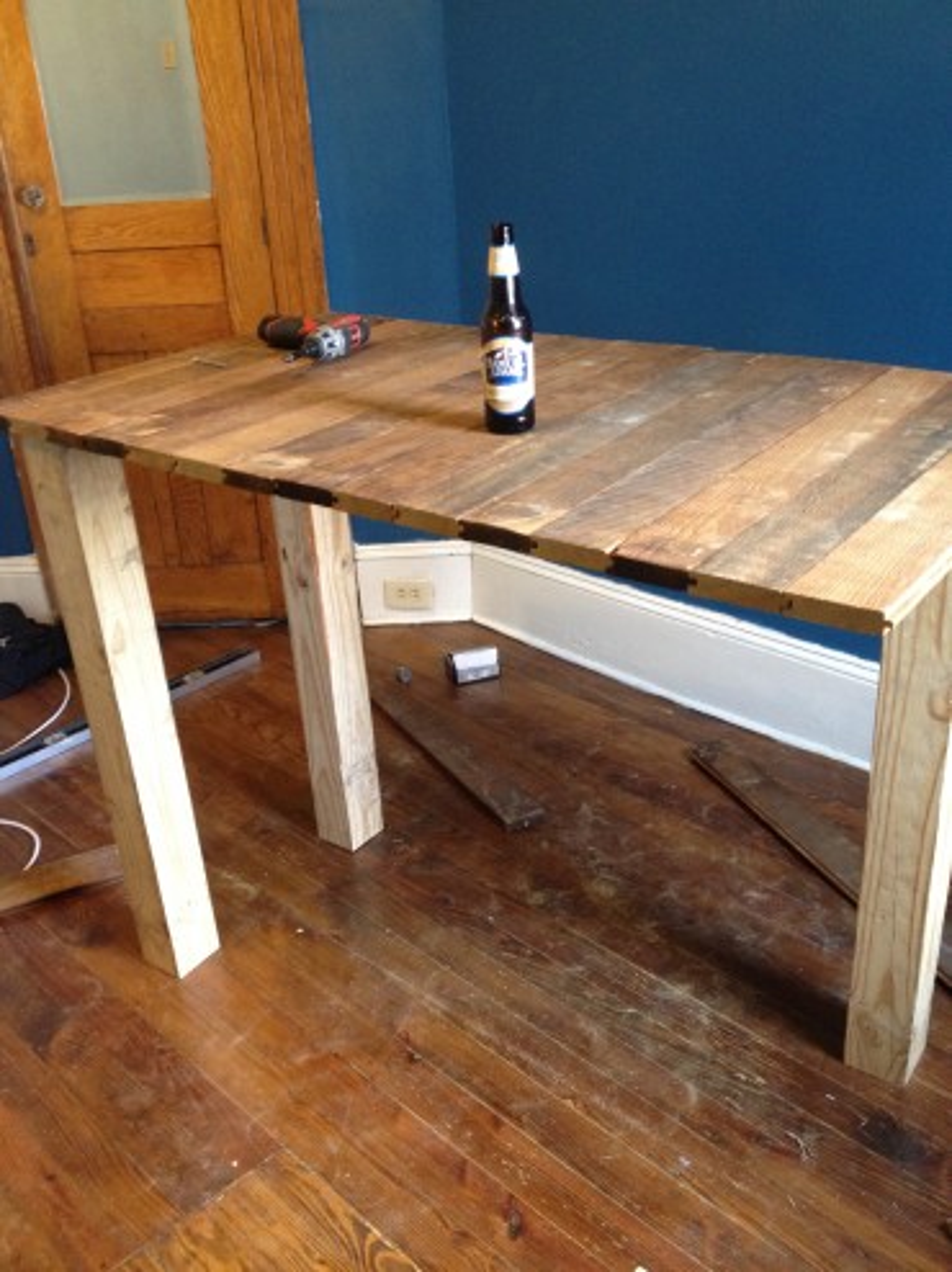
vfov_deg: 52.6
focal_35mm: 35
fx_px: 1285
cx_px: 476
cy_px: 636
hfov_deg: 40.7
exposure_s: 1/20
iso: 200
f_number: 2.4
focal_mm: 4.28
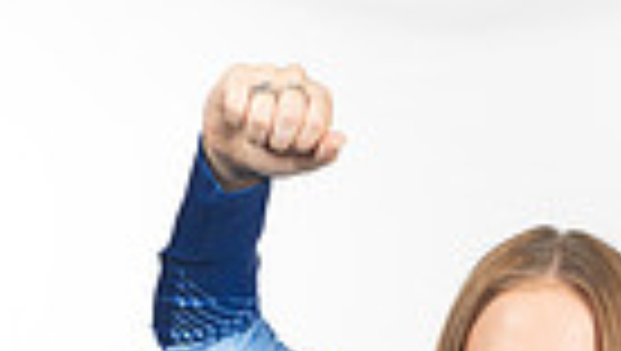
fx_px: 2473
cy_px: 958
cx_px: 477
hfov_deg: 14.3
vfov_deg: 7.4
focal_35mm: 150
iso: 200
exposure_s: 1/500
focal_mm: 44
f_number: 7.1
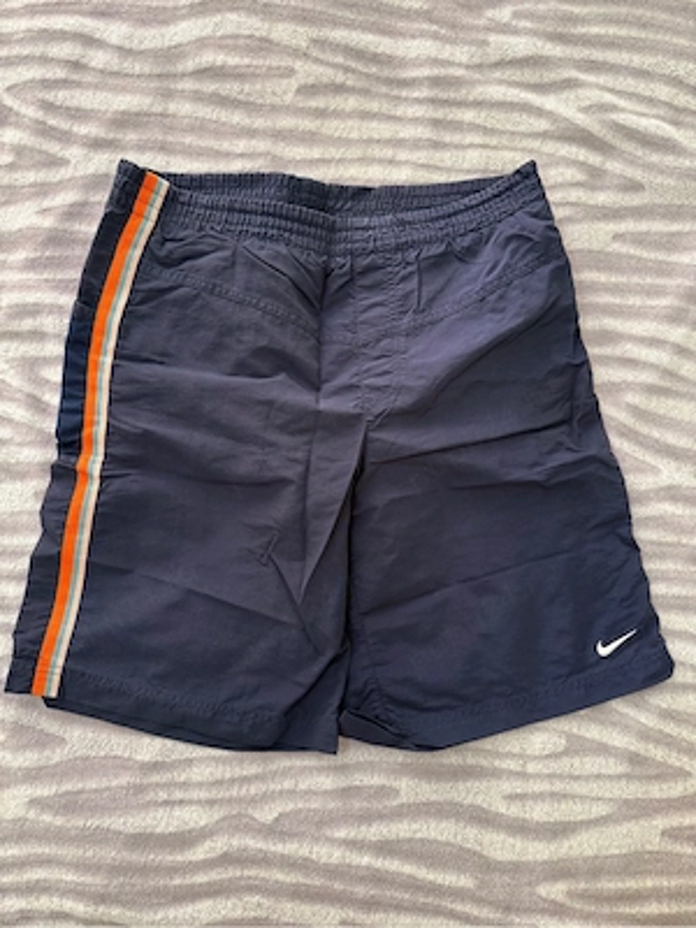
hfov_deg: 56.8
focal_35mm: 24
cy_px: 464
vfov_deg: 71.6
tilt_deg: -86.4
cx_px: 348
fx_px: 643
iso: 200
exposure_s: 1/63
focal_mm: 6.76
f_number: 1.78
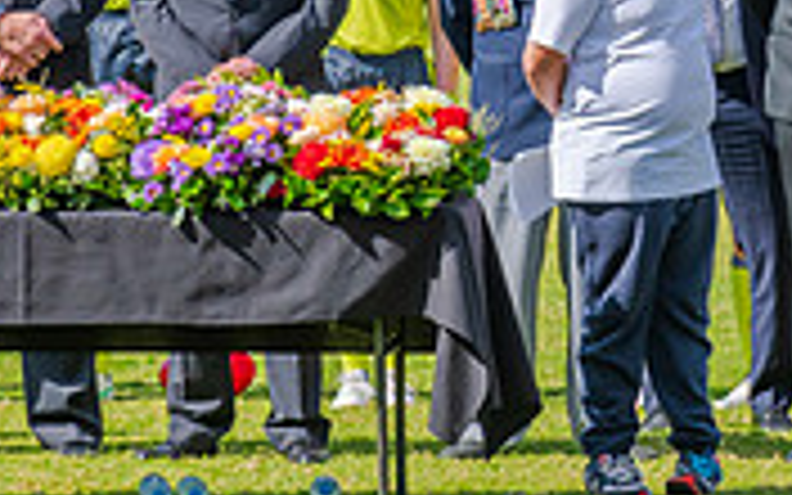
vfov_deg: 3.0
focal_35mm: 440
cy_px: -128
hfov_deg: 4.7
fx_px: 9497
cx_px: 1174
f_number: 7.1
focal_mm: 120
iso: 400
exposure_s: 1/1250
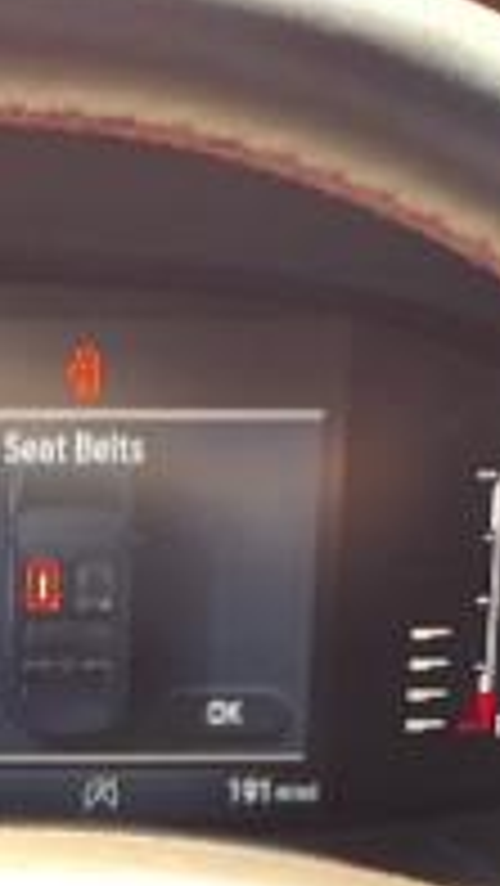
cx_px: -9
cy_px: 1196
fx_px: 3602
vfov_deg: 13.5
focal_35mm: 153
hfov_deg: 7.9
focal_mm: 3.58
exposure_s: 1/60.2
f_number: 1.9
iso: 40
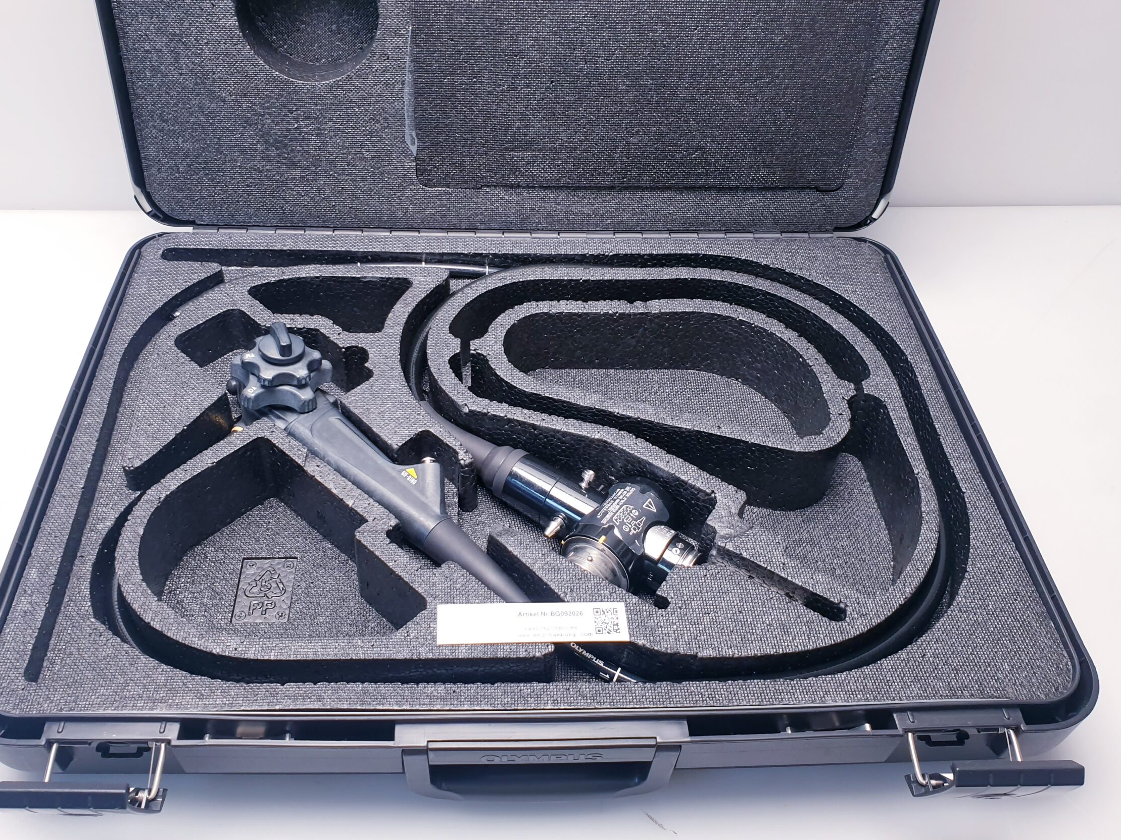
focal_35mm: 30
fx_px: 971
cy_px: 412
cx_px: 516
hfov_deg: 59.9
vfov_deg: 46.8
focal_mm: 4.3
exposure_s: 1/50
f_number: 2.4
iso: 50
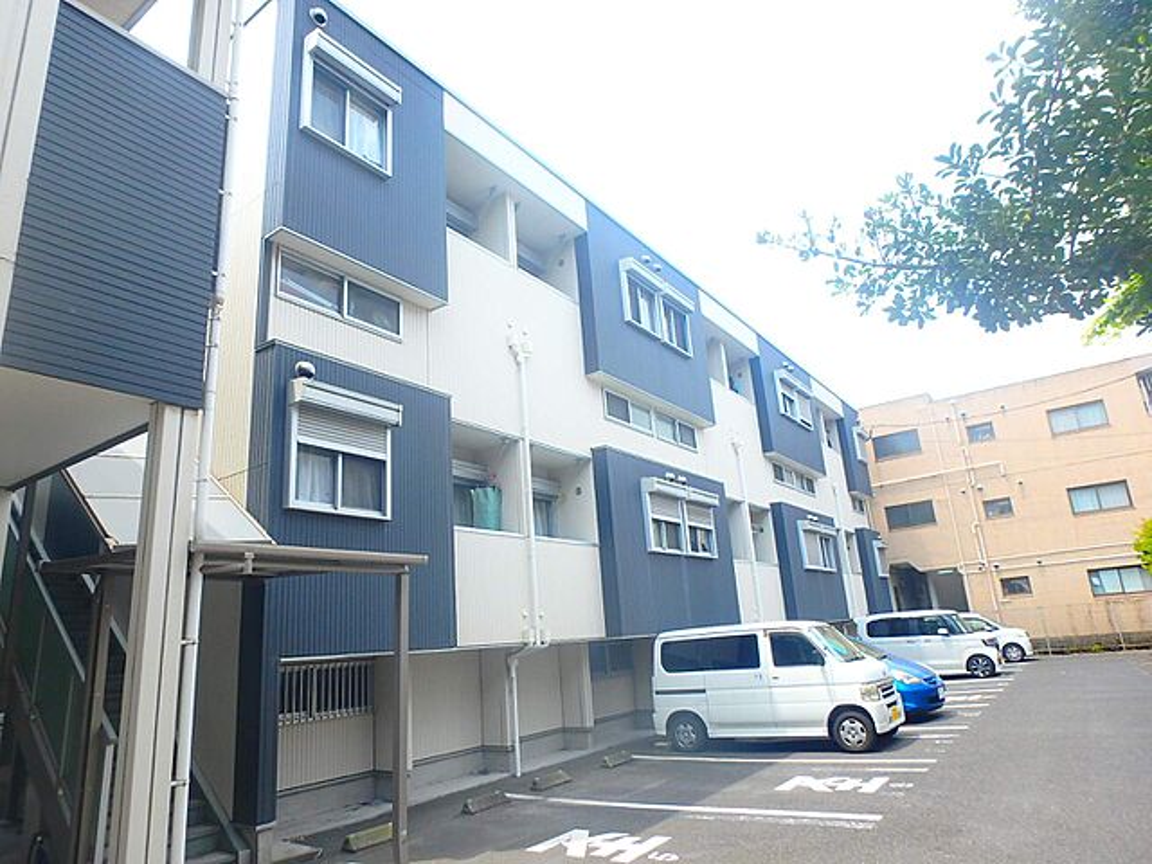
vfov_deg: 63.4
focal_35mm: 21
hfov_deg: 79.0
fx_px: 699
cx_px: 576
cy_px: 432
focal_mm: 3.7
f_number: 3.5
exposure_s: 1/320
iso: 125
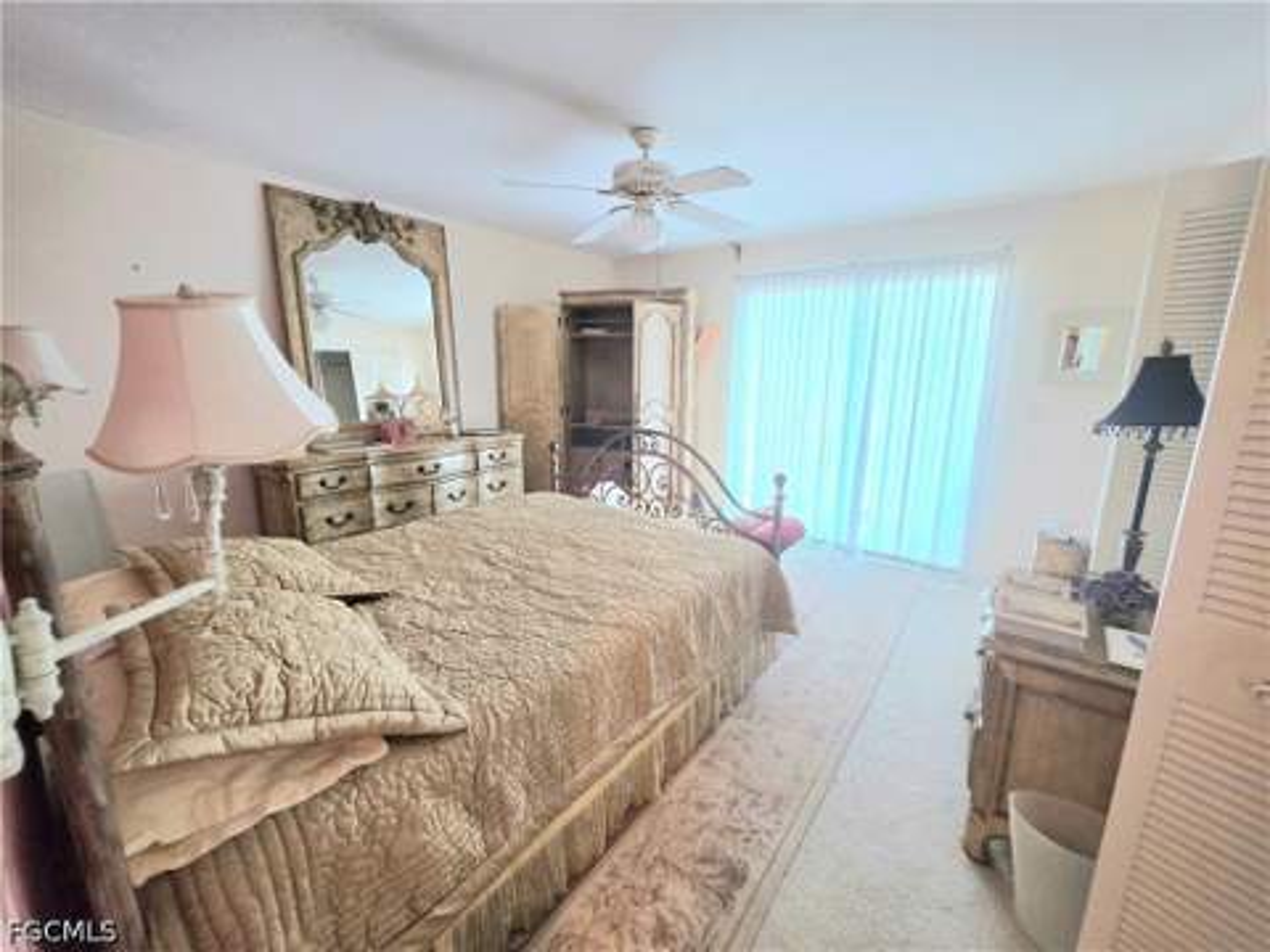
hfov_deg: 106.2
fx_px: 477
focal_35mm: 13
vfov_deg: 89.9
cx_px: 635
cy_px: 476
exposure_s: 1/60.2
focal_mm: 2.2
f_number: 1.9
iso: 200
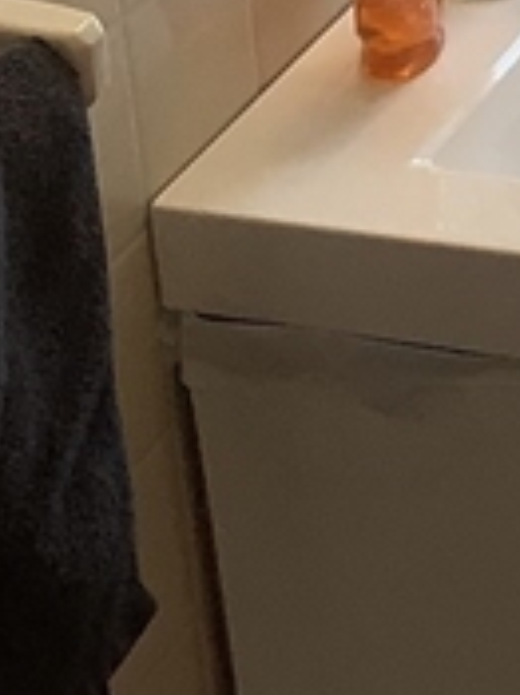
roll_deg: +2.4
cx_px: 834
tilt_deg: -15.8
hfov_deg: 10.4
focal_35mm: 136
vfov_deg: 13.1
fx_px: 2727
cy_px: -560
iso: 64
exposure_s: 1/60
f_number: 2.4
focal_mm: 3.3
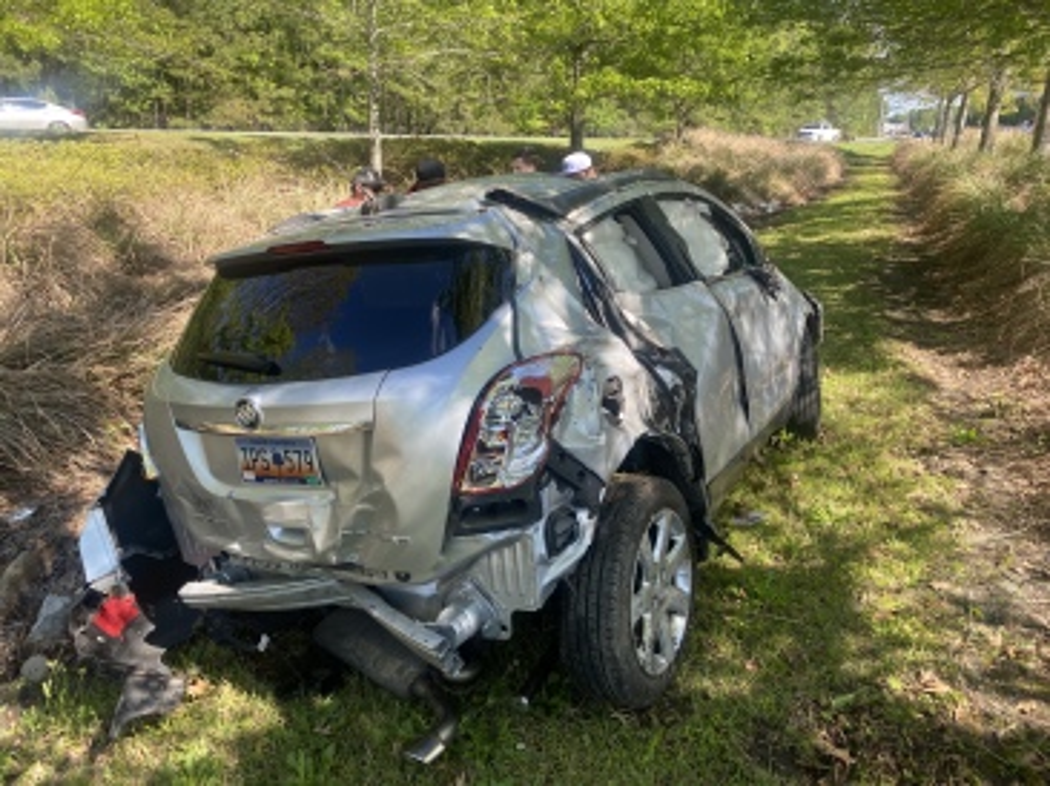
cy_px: 393
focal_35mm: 26
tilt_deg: -17.2
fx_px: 788
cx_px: 525
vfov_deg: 53.0
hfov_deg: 67.3
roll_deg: +0.6
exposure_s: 1/557
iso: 32
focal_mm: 4.25
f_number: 1.8
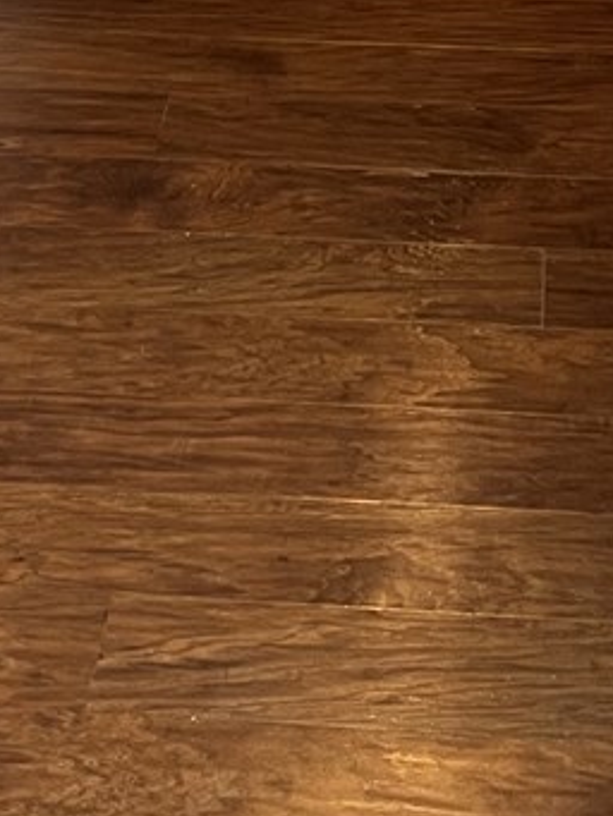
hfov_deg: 12.7
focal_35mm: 117
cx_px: 326
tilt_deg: -13.0
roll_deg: +0.2
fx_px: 2761
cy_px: -713
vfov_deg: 14.5
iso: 100
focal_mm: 5.7
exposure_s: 1/60
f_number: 1.5
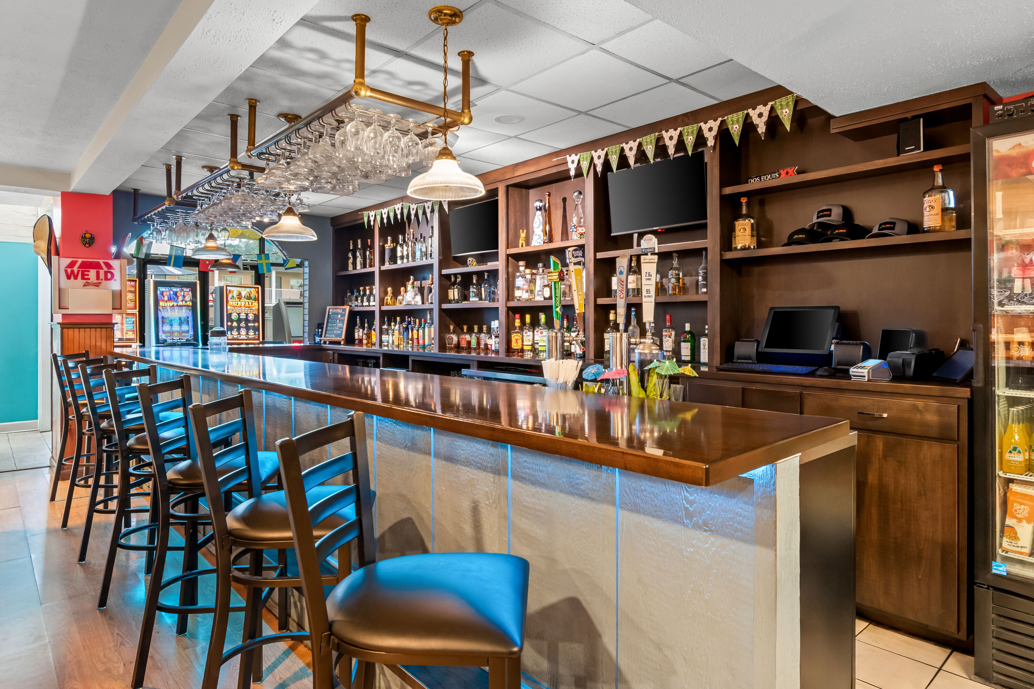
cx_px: 517
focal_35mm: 20
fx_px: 560
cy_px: 344
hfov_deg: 85.4
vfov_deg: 63.2
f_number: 8
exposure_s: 2
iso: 400
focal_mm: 13
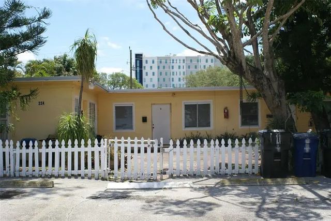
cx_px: 166
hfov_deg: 46.4
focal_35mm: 42
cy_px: 110
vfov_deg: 31.9
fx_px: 386
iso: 100
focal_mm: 28
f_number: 10
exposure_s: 1/160
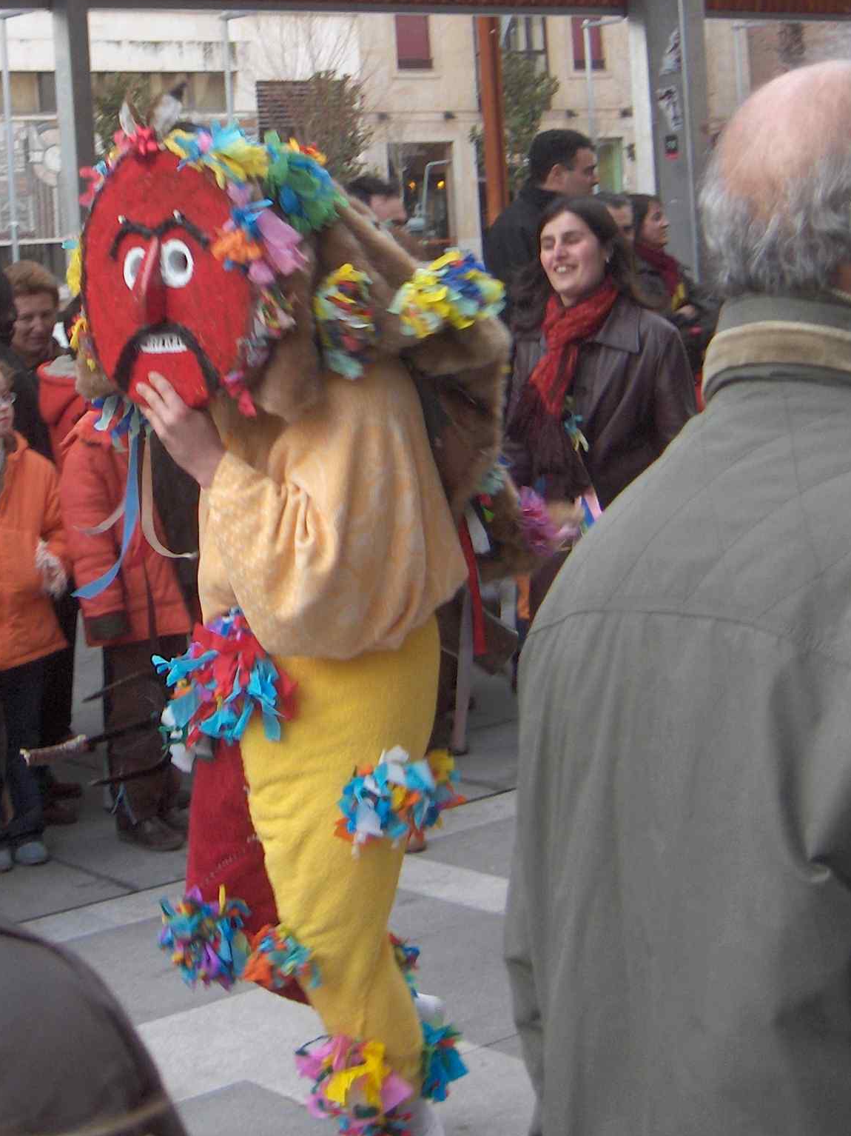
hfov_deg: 22.1
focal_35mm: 66
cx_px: 221
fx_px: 2164
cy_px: 273
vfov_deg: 28.9
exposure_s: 1/80.1
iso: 200
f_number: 2.8
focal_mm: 8
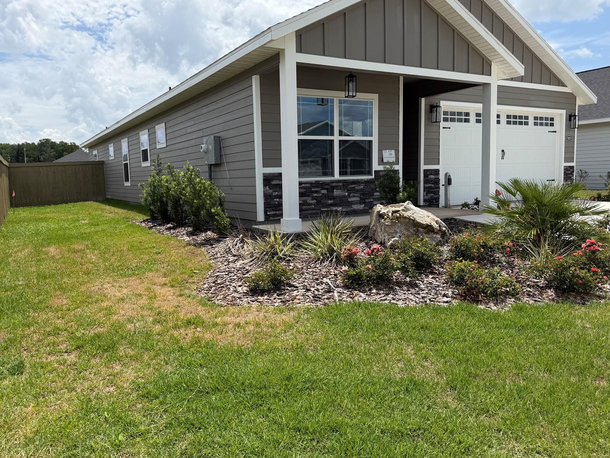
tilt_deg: -6.3
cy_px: 217
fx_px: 458
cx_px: 284
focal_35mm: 26
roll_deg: +2.2
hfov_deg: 67.2
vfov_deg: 53.0
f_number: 1.78
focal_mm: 6.76
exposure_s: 1/5319
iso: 80
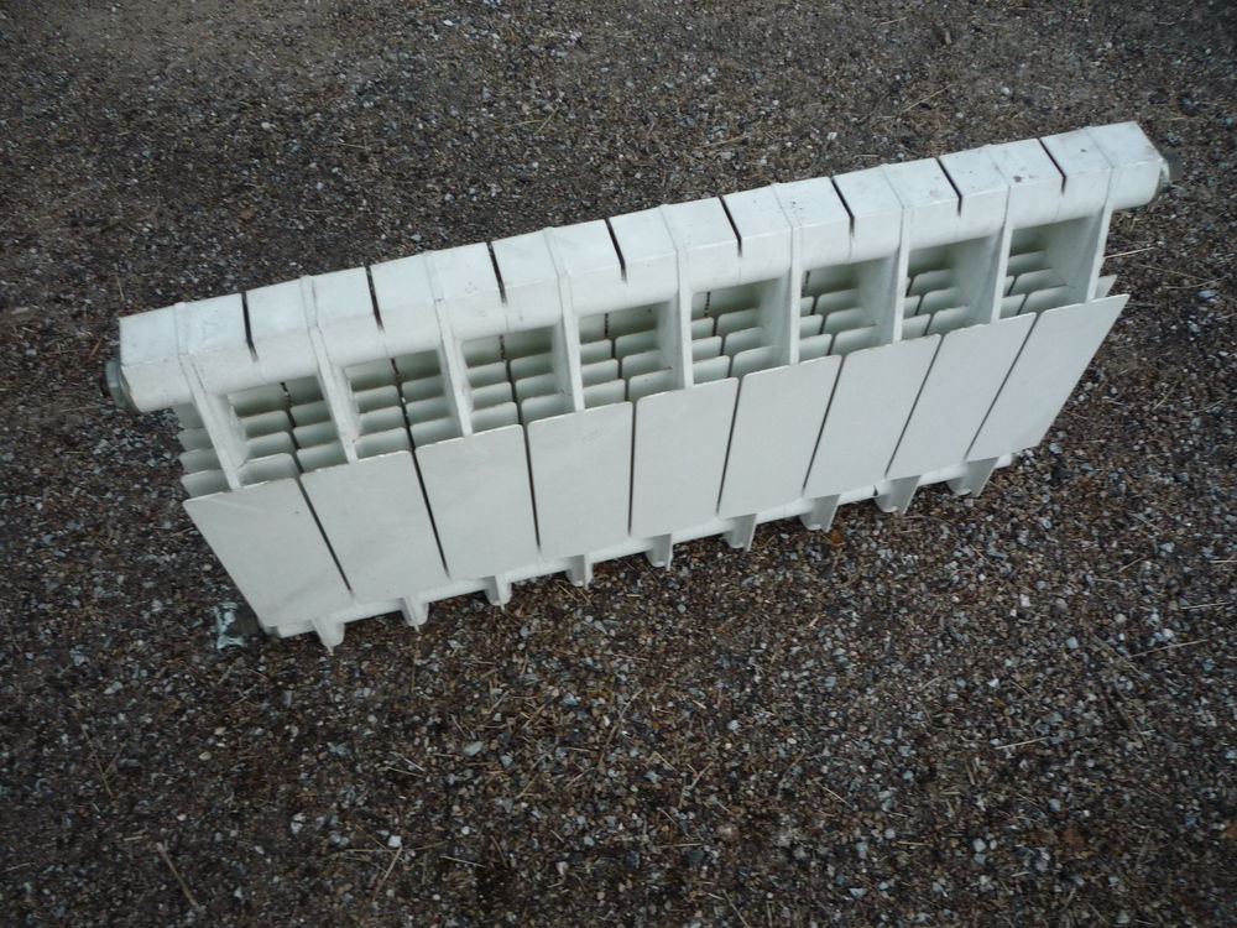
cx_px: 618
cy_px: 464
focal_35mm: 30
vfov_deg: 46.8
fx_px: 1072
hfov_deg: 60.0
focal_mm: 5.2
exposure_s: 1/30
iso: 200
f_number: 3.3
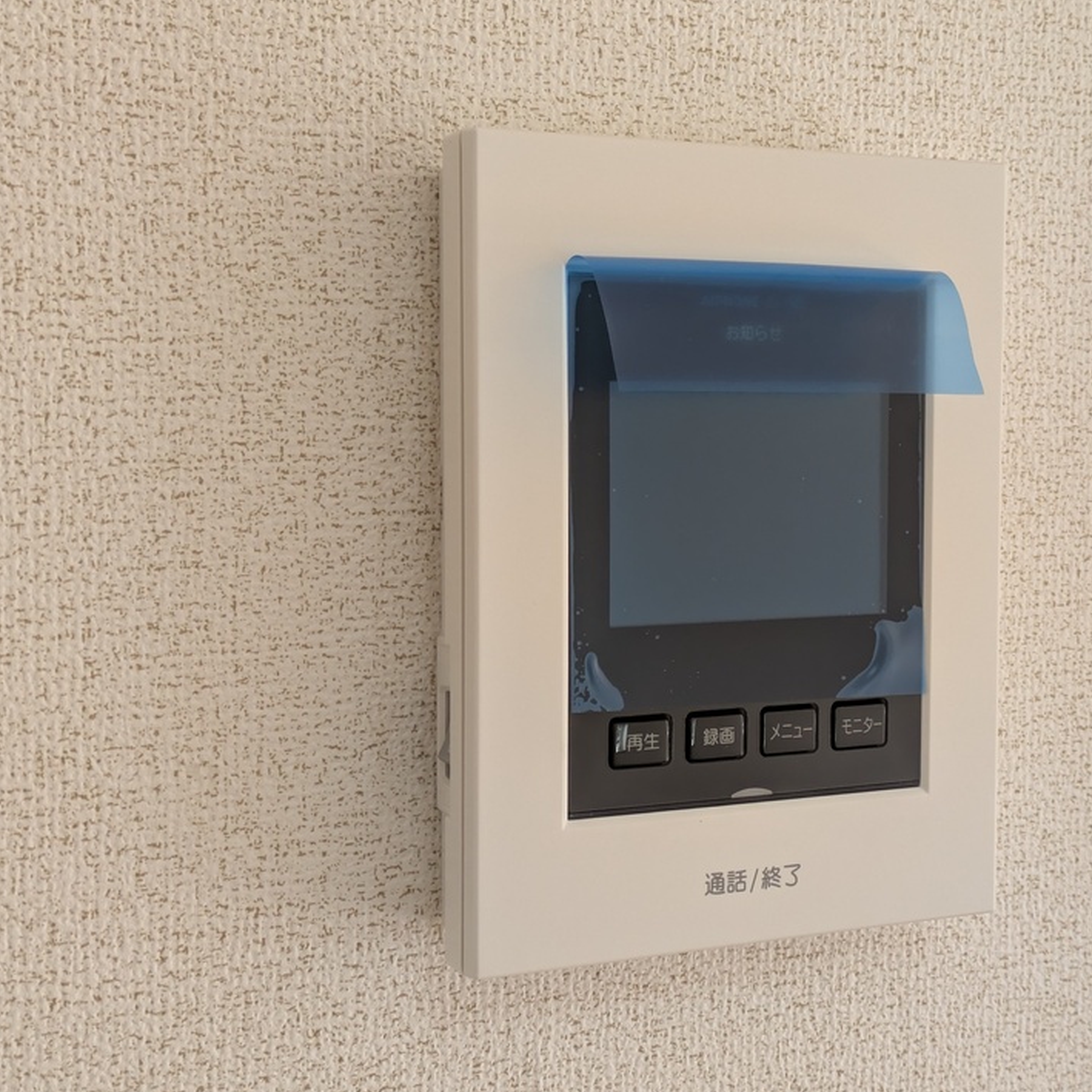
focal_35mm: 61
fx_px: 2177
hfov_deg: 28.1
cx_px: 687
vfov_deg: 28.2
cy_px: 542
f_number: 1.89
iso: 91
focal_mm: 5.43
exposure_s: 1/120
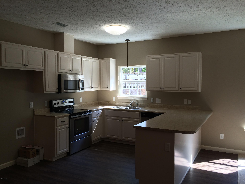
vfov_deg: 48.2
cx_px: 122
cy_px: 92
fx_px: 205
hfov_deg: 61.7
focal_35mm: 29
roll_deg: +1.7
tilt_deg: -3.3
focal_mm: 4.15
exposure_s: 1/120
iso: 64
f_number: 2.2
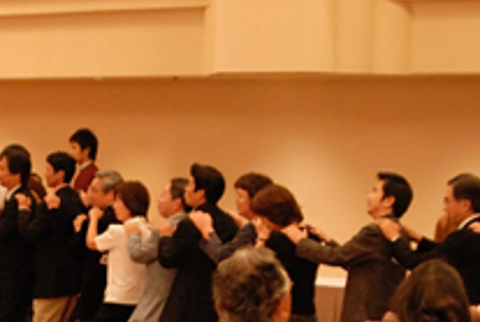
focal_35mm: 130
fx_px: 1737
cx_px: 5
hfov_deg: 15.5
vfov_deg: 10.4
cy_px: 395
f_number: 2
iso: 800
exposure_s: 1/90
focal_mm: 28
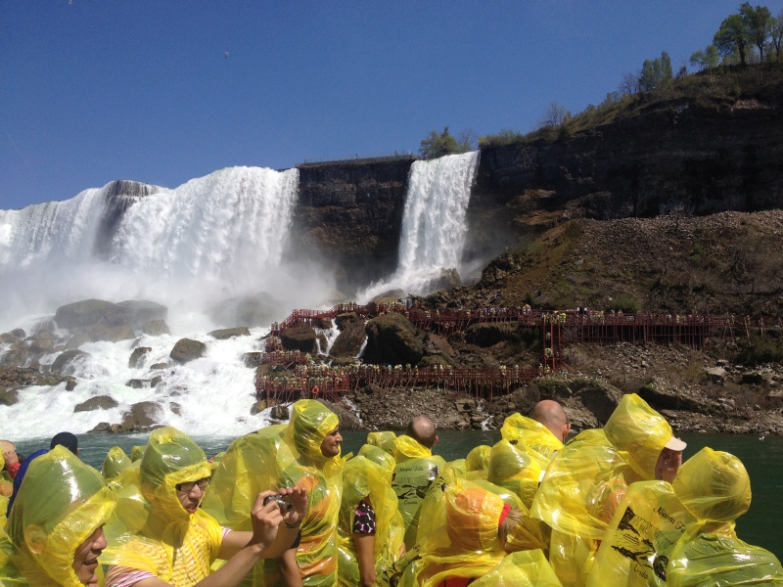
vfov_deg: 40.7
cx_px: 392
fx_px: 792
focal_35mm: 35
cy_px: 294
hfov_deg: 52.6
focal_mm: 4.28
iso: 50
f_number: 2.4
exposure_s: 1/3067
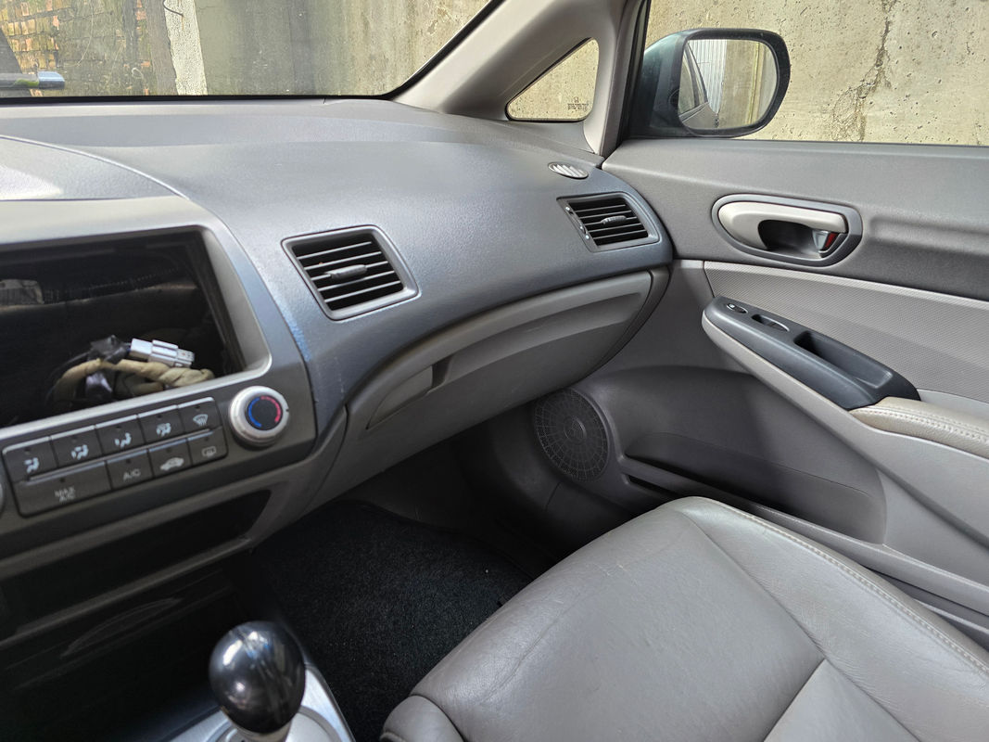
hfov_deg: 73.9
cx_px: 494
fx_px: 657
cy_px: 371
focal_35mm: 23
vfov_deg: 58.9
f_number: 1.7
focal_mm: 6.3
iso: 160
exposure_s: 1/120
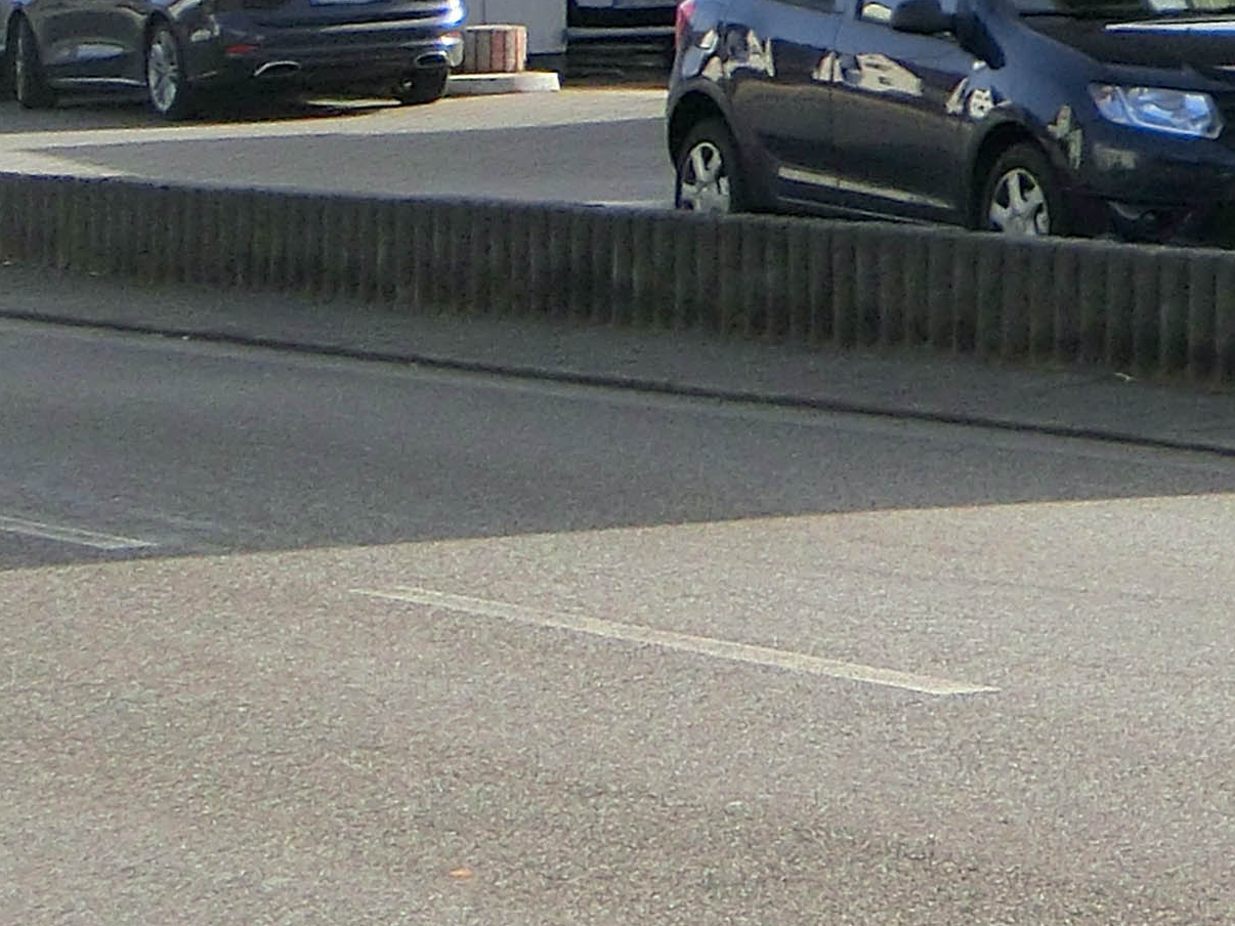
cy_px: -398
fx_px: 6135
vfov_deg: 8.5
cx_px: 2350
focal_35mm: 172
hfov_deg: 10.7
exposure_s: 1/500
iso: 80
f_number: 4.4
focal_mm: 8
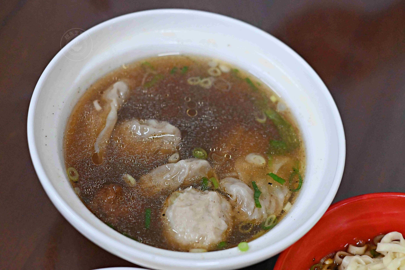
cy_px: 135
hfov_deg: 27.0
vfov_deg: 18.2
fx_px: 844
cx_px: 202
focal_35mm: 75
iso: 4000
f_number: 3.2
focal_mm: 50
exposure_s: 1/200
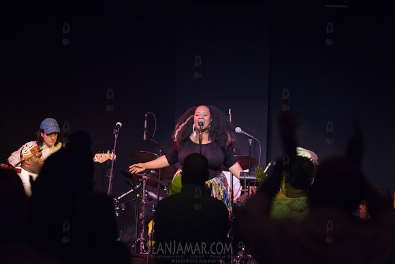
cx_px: 198
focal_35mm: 115
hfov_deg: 17.8
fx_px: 1259
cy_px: 132
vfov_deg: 12.0
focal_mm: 112
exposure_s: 1/320
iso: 4000
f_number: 2.8
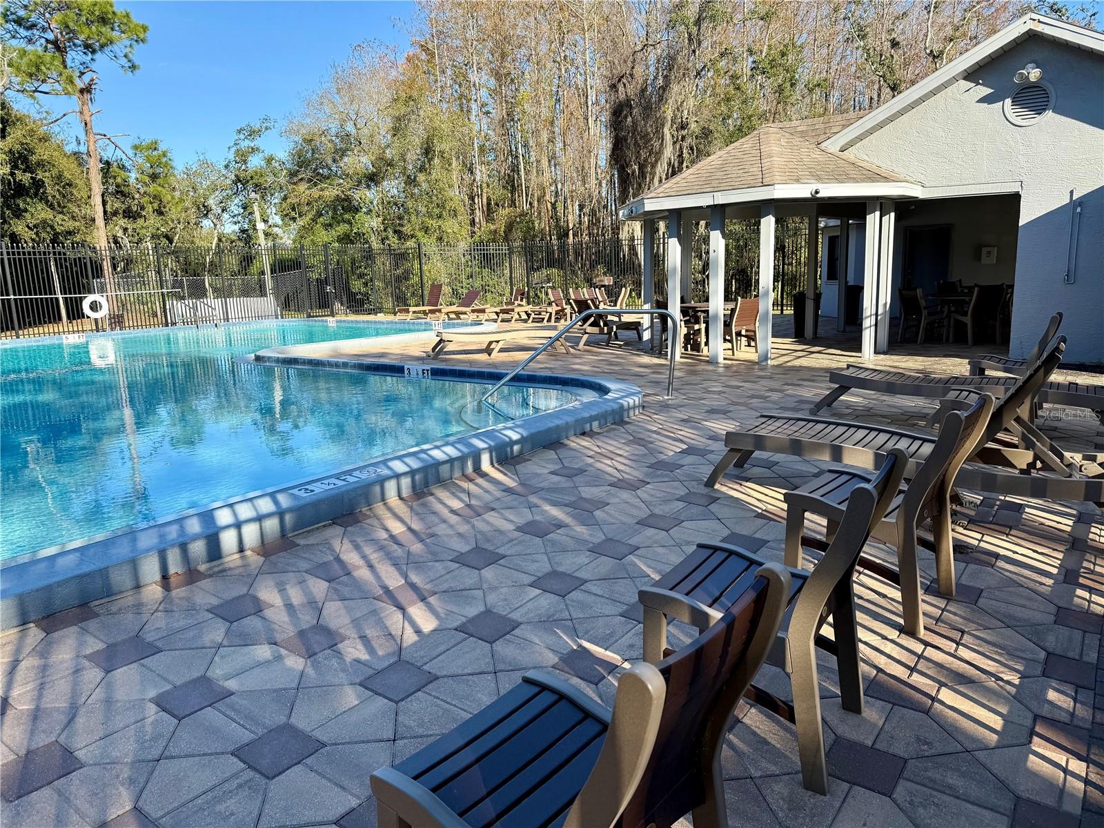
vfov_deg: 56.8
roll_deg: +1.1
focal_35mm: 24
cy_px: 414
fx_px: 765
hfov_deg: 71.6
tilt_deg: -10.8
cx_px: 552
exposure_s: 1/2232
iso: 100
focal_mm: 6.76
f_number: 1.78
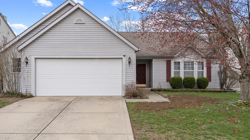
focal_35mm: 30
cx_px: 126
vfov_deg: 38.9
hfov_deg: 64.3
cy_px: 64
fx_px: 199
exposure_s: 1/2000
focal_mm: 19.1
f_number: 3.5
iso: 200
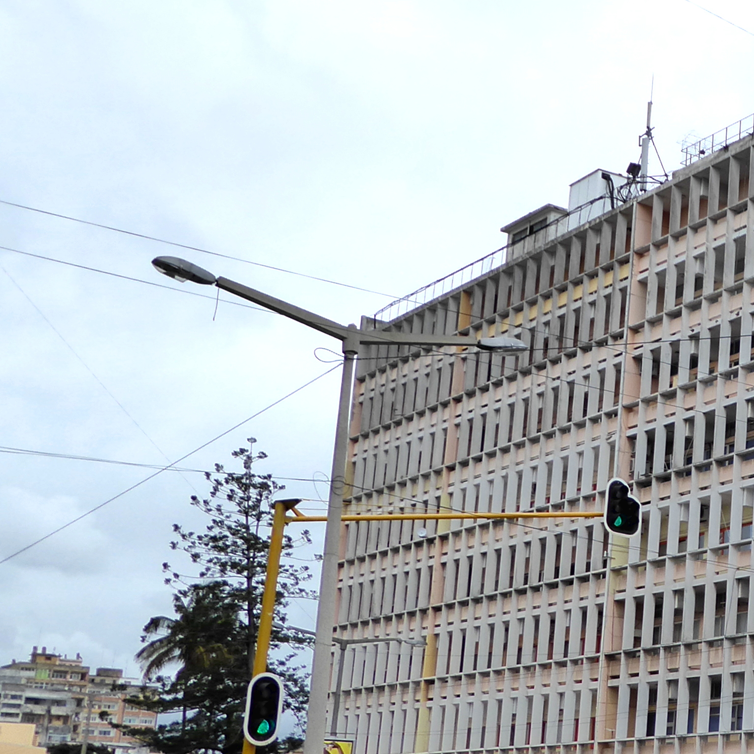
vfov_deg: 25.7
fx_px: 1651
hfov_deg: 23.1
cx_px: 954
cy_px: 417
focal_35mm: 67
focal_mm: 5
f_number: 3.5
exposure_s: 1/1000
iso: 160
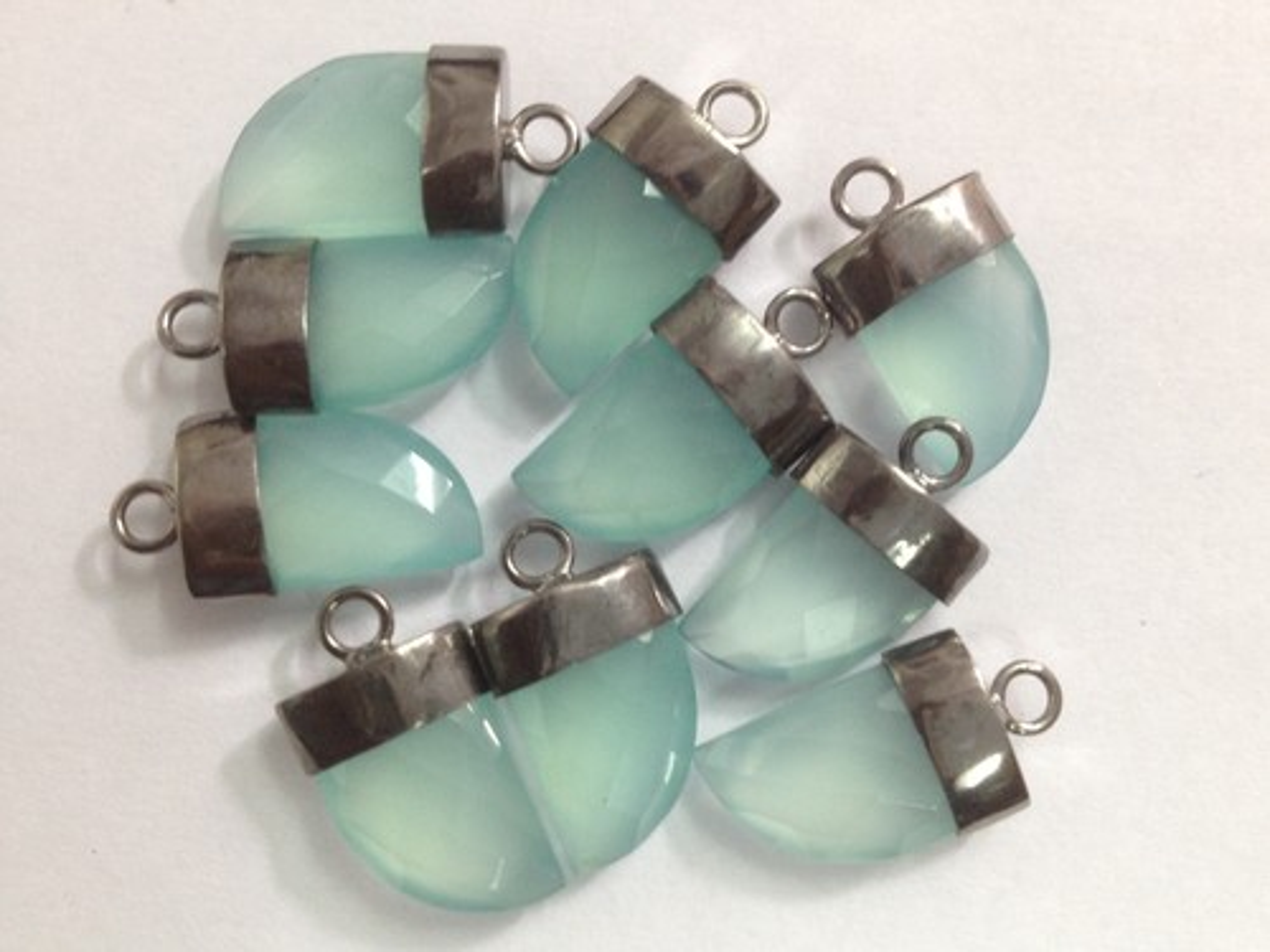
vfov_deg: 40.7
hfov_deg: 52.6
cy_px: 476
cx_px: 635
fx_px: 1284
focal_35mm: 35
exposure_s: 1/20
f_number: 2.4
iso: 125
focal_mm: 4.28
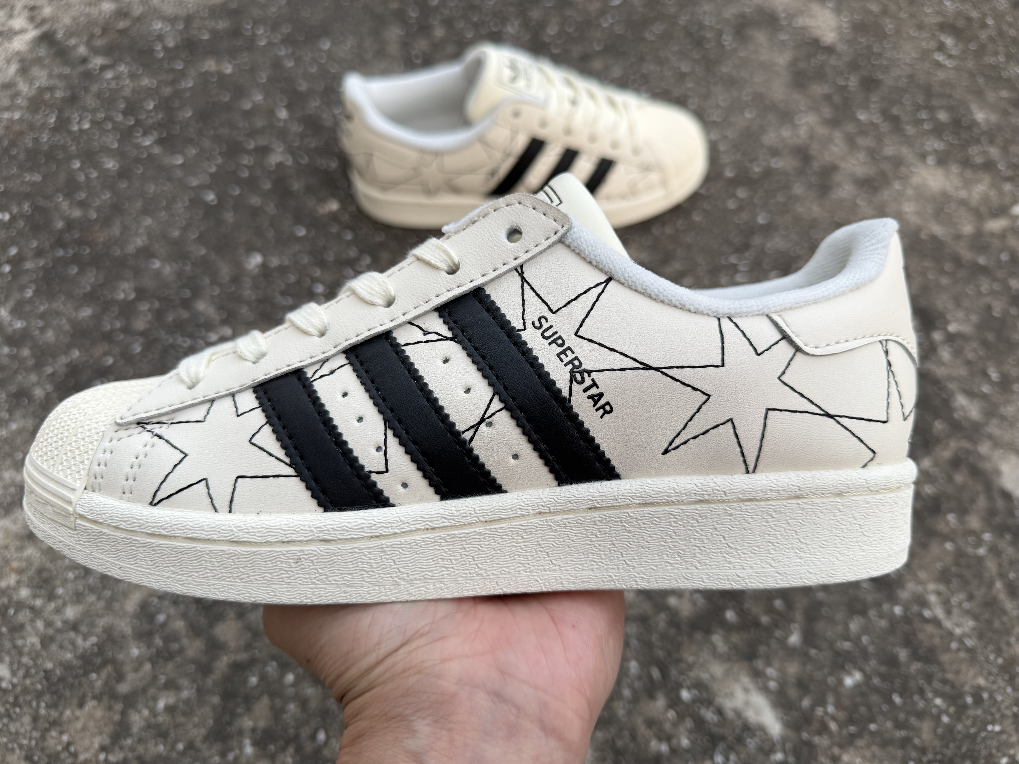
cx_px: 510
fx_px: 706
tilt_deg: -60.6
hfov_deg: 71.6
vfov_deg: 56.8
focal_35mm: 24
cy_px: 382
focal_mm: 6.76
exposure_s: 1/176
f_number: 1.78
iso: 64
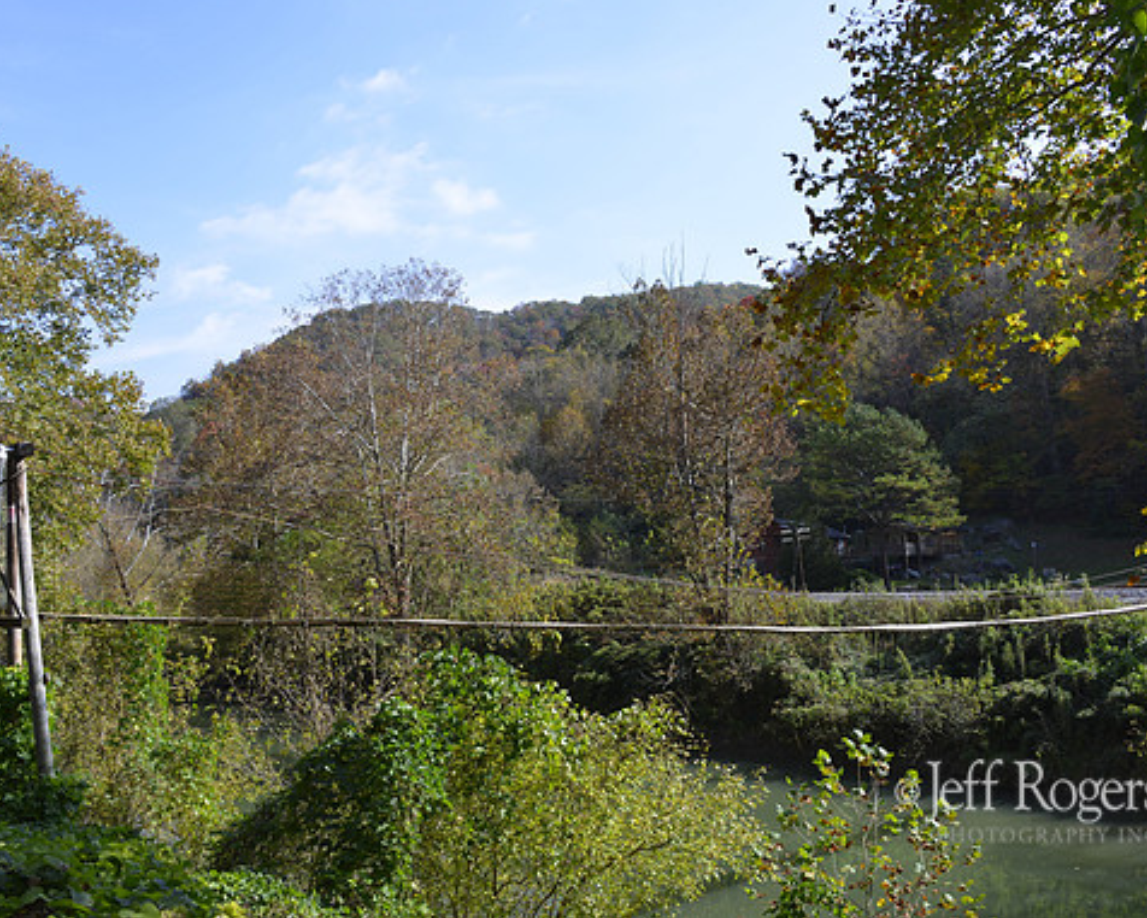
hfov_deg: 55.7
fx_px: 1087
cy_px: 454
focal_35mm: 32
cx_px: 569
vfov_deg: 45.8
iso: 100
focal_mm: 28
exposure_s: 1/50
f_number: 11
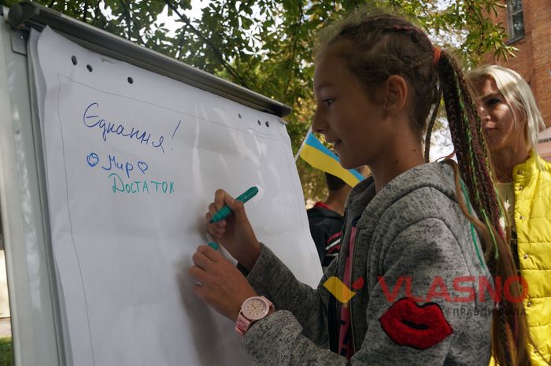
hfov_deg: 57.3
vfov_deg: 39.9
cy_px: 183
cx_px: 276
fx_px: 504
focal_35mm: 33
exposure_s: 1/160
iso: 100
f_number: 6.3
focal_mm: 22
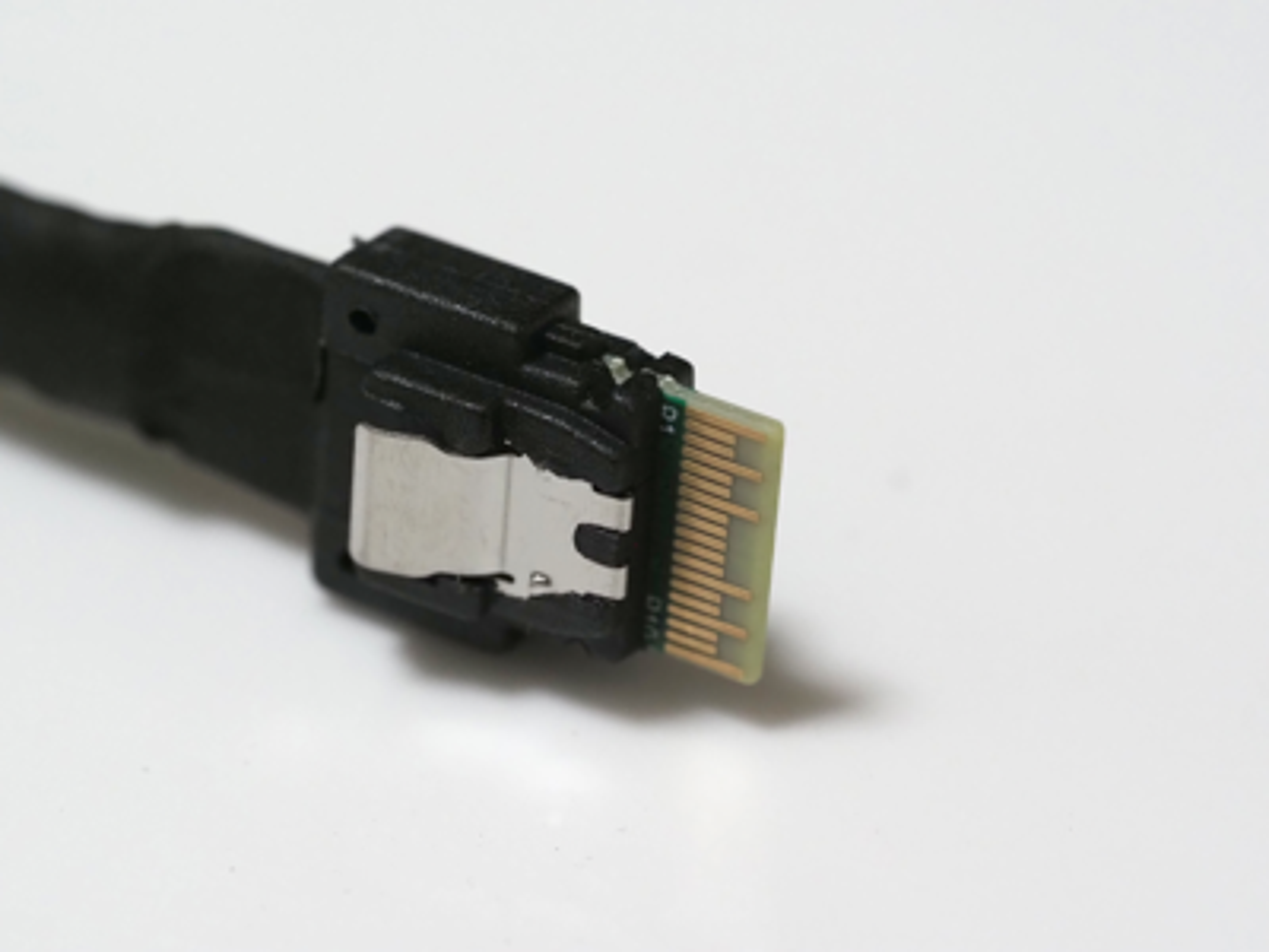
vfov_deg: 12.3
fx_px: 4399
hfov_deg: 16.4
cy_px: 476
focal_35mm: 120
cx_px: 634
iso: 2000
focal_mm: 60
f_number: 4
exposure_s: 1/125
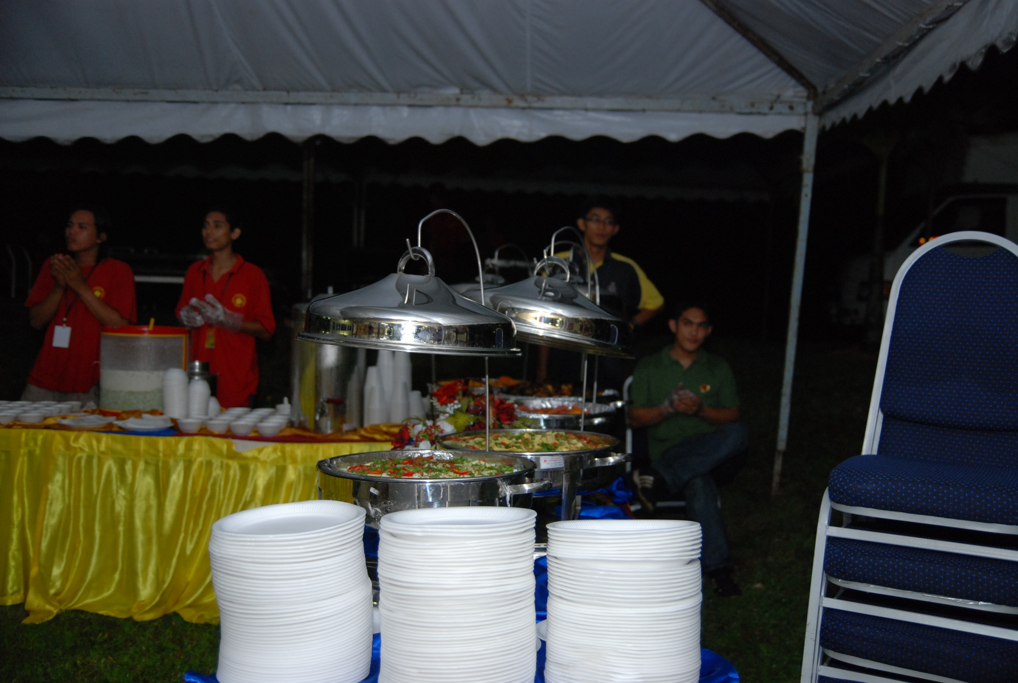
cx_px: 509
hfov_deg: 47.8
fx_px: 1148
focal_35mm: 40
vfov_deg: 33.2
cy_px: 342
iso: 500
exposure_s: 1/60
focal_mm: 27
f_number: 2.8
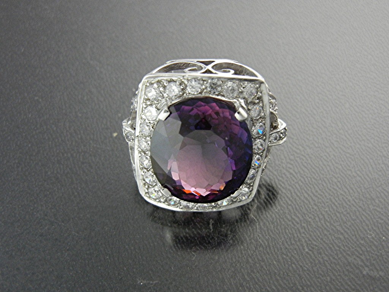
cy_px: 146
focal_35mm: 59
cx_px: 194
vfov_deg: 24.8
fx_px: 663
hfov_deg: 32.7
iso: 400
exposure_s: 1/16.6
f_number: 4
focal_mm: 10.6
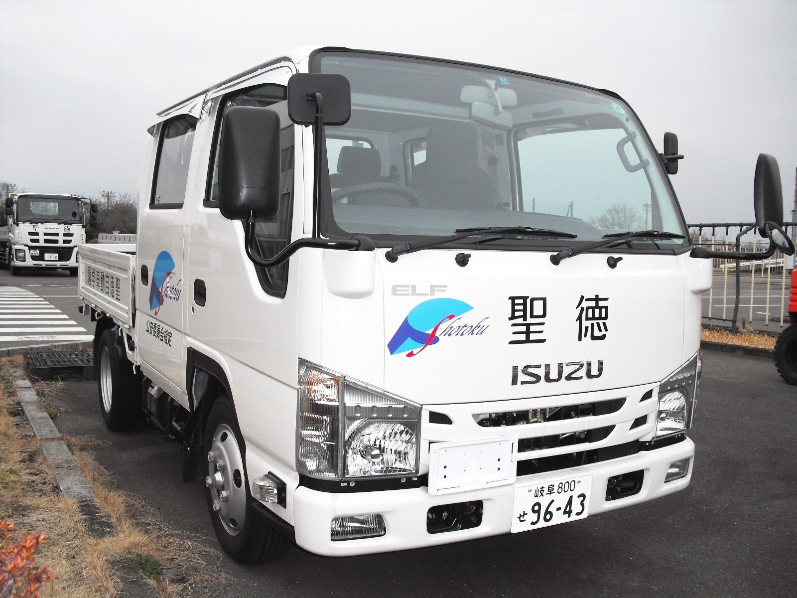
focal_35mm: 36
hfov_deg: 51.4
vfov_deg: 39.7
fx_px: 829
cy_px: 299
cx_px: 398
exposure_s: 1/400
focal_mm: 6.3
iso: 64
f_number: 3.1
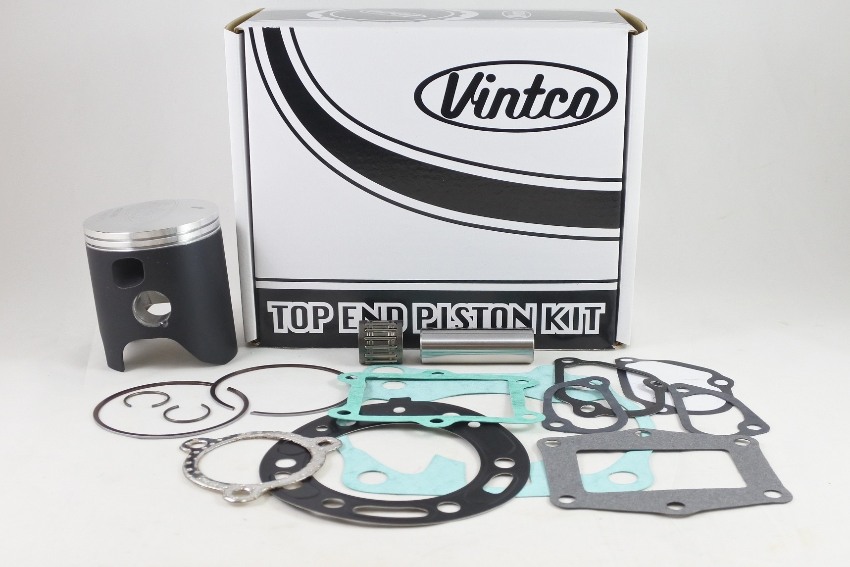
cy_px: 284
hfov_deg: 51.9
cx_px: 425
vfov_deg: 35.9
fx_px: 874
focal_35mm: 37
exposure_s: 1/125
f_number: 4
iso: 560
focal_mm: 14
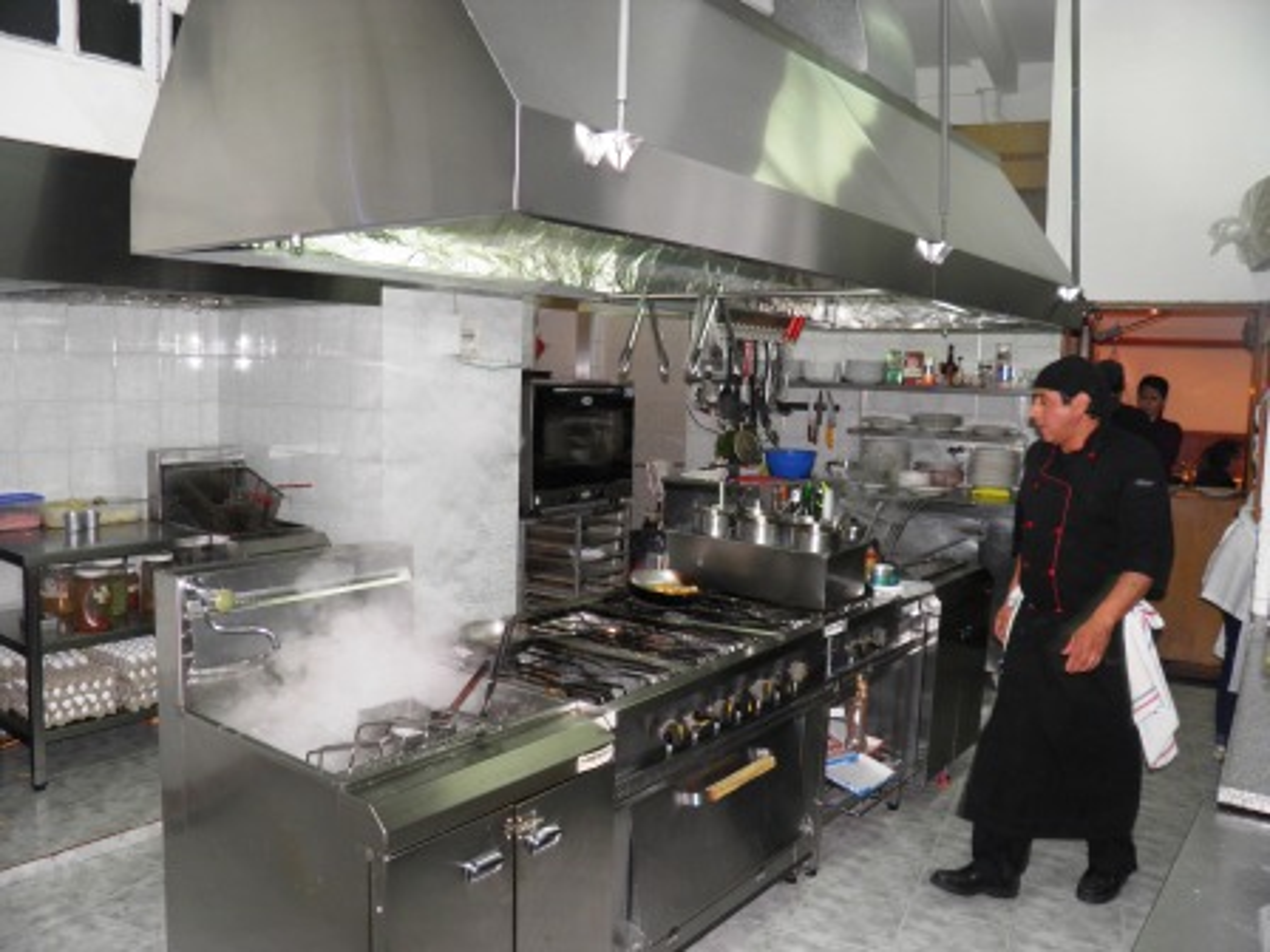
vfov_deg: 49.7
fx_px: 1027
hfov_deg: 63.4
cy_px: 476
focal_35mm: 28
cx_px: 635
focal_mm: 4.9
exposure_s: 1/30
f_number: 2.8
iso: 100
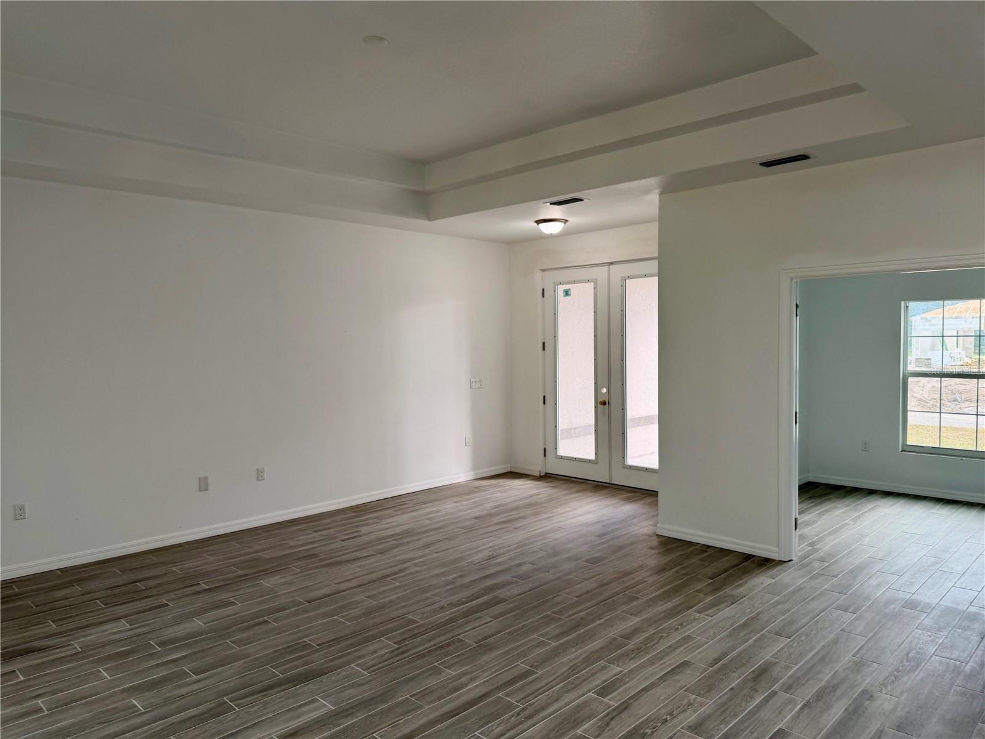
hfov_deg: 71.6
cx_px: 492
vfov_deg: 56.8
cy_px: 370
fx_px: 683
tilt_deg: -4.5
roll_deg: +0.5
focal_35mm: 24
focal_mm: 6.76
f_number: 1.78
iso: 80
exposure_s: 1/123
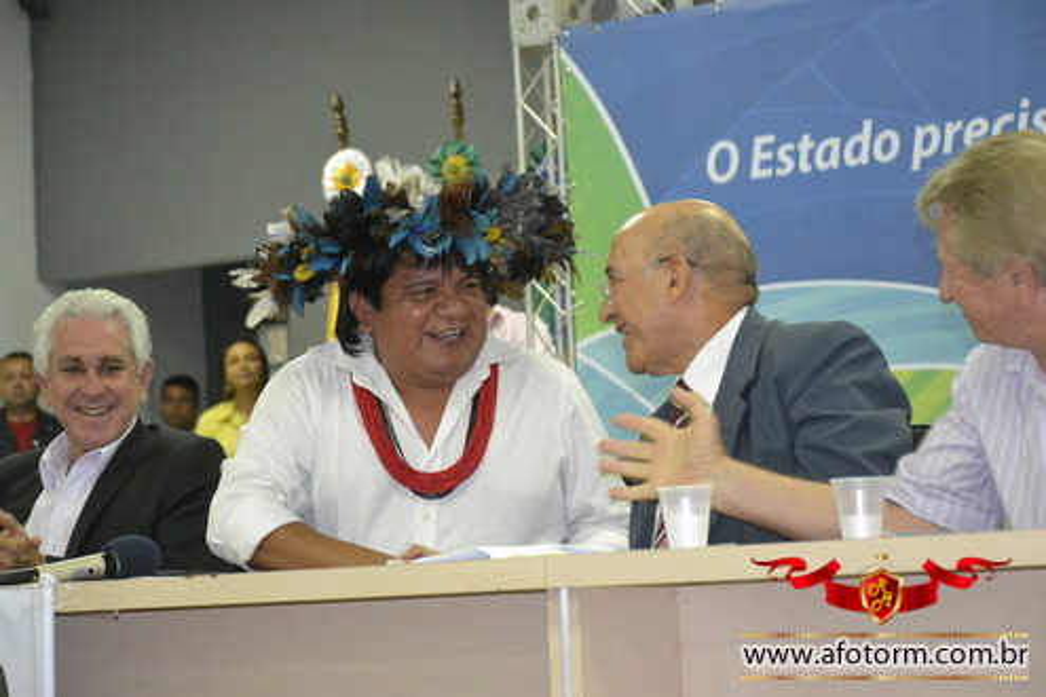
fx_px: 3486
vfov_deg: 11.4
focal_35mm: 120
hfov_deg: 17.1
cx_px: 523
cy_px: 348
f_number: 5.6
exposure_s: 1/60
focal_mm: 80
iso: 2200
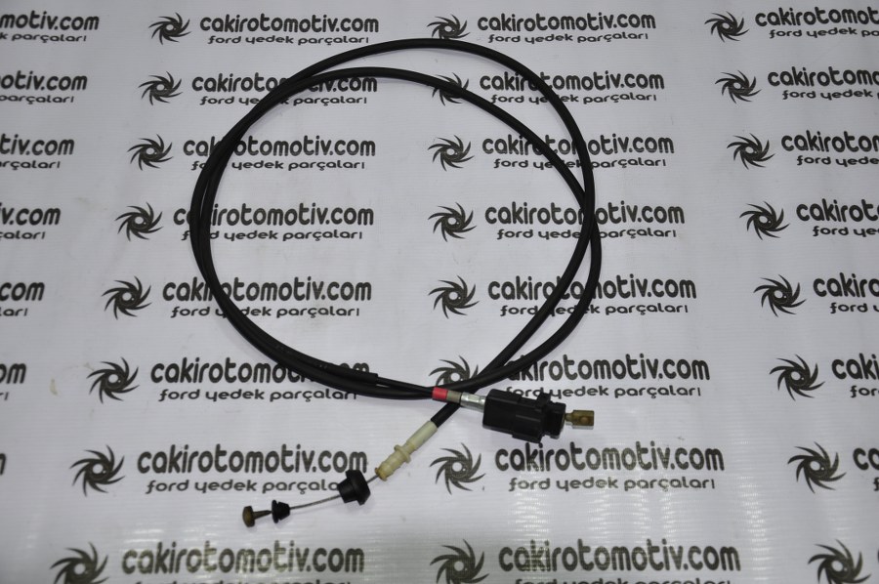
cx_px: 440
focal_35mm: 45
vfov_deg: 29.8
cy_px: 292
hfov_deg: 43.6
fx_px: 1098
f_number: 4.5
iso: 200
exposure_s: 1/125
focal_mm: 30
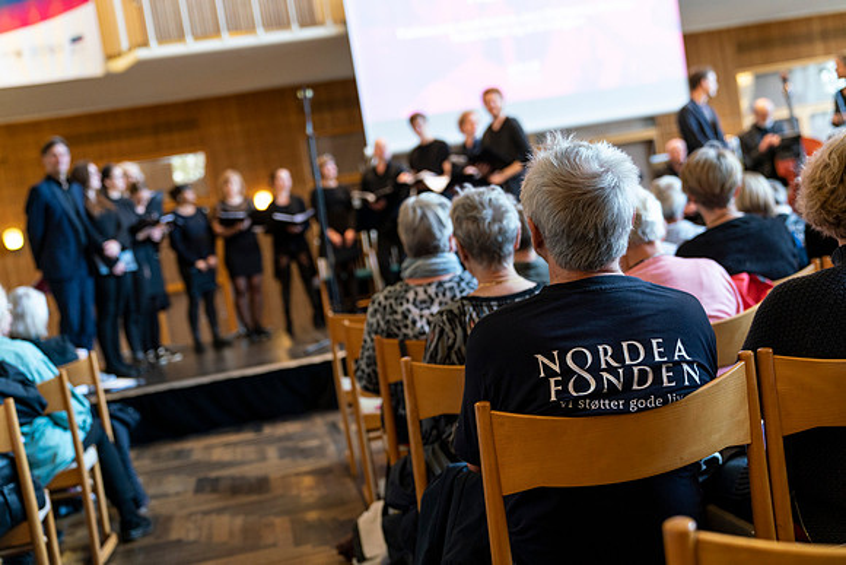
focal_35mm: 43
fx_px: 1011
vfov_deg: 31.2
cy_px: 282
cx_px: 423
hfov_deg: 45.4
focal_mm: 43
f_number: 2.8
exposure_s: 1/250
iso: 1600
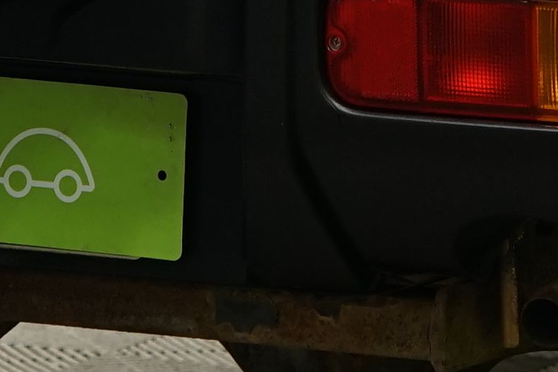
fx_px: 7859
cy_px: -458
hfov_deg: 4.1
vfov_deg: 2.7
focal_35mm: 507
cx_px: 546
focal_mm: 66
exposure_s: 1/15
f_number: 5
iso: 500
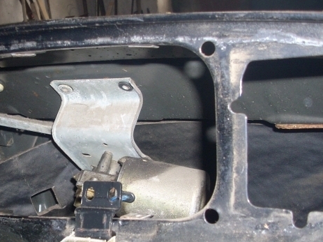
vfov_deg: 24.4
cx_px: 67
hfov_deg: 31.4
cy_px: 145
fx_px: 560
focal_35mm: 60
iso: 100
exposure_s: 1/60
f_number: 2.8
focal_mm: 6.2
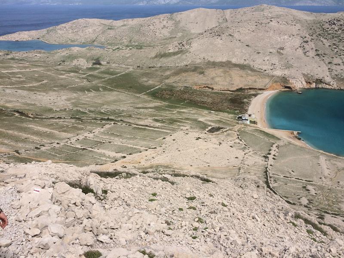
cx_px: 172
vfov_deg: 48.2
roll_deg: -0.7
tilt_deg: -23.8
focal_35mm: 29
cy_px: 129
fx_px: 288
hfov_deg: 61.7
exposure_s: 1/2933
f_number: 2.2
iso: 32
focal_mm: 4.15
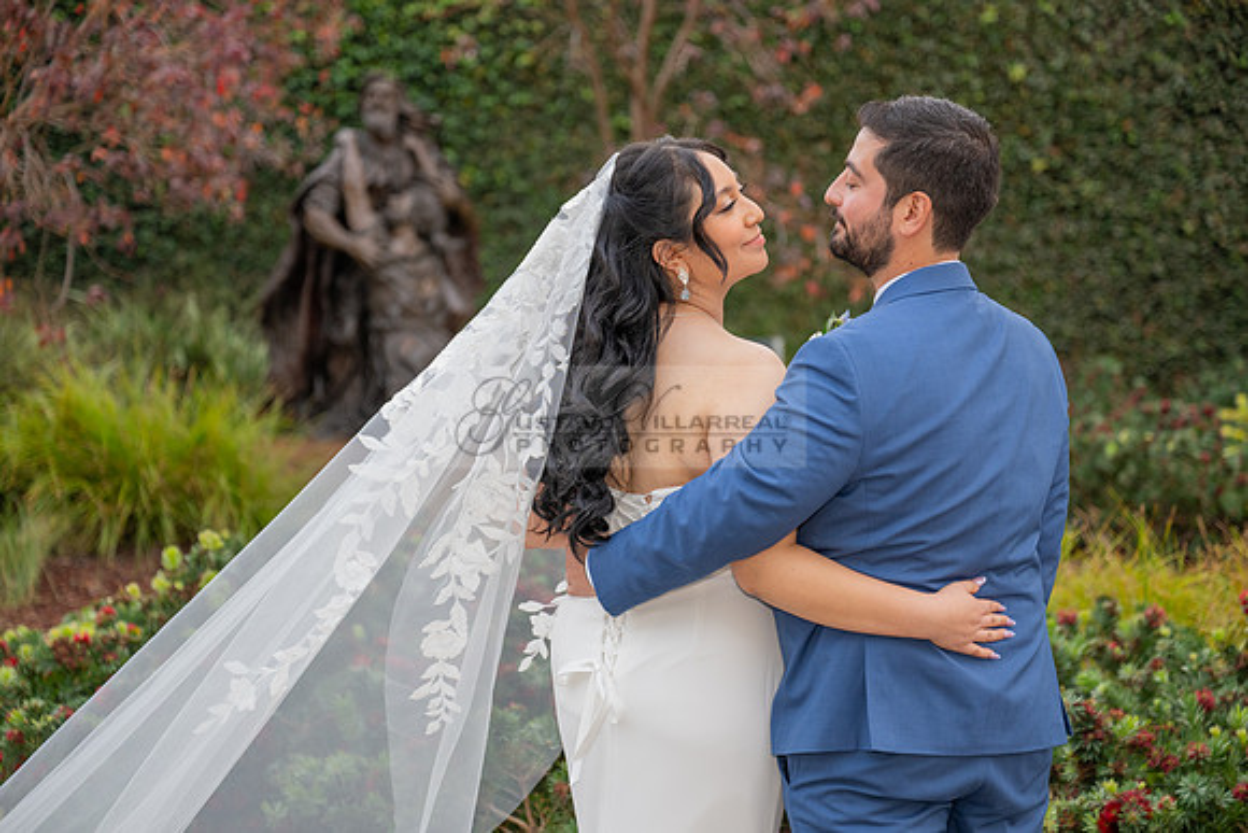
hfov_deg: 28.8
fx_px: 2427
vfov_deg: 19.5
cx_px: 624
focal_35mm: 70
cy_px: 416
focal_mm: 70
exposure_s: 1/160
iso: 500
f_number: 2.8
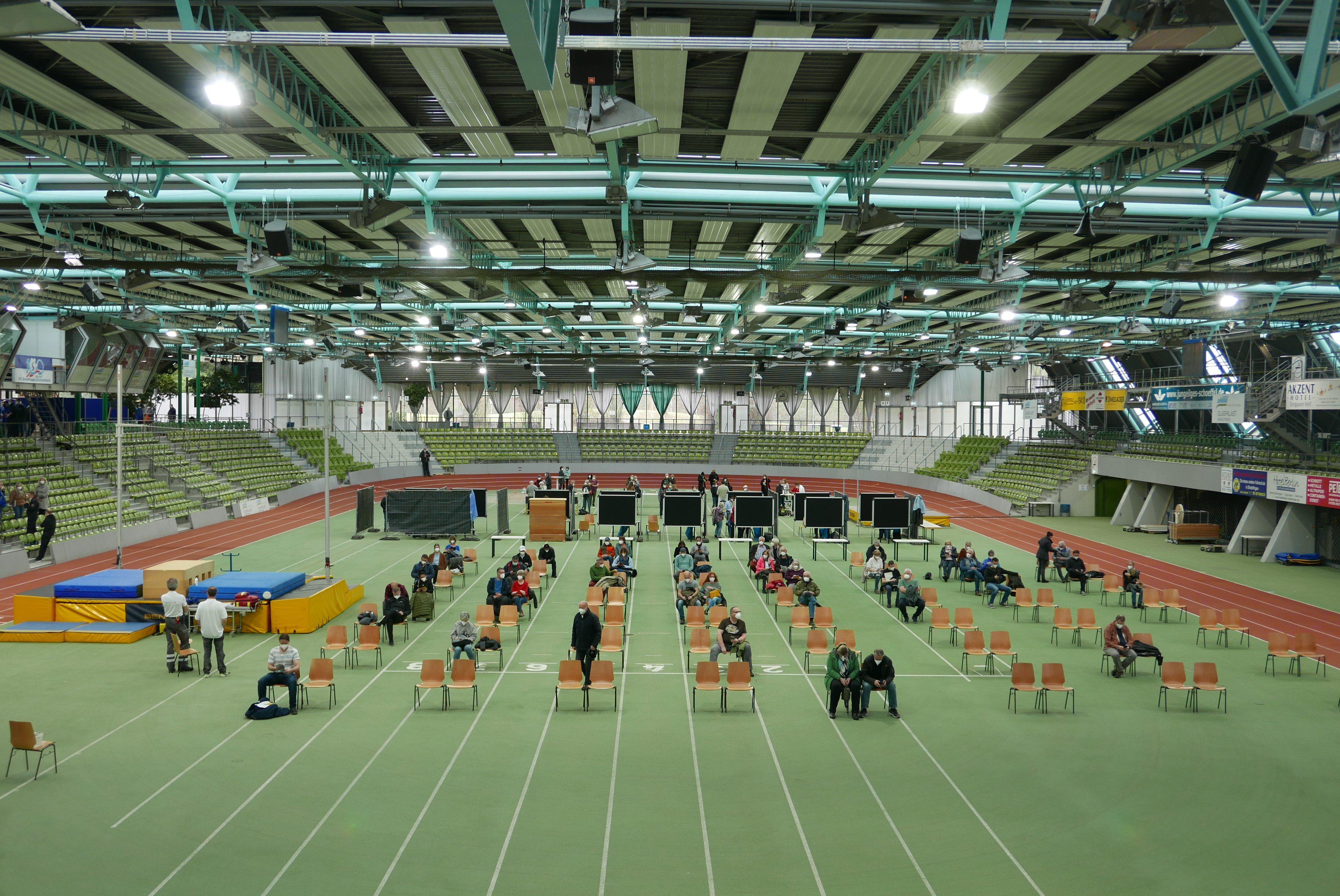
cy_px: 448
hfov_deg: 54.4
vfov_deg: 37.9
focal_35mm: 35
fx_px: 1304
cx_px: 670
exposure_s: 1/80
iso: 200
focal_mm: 15.9
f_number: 2.3
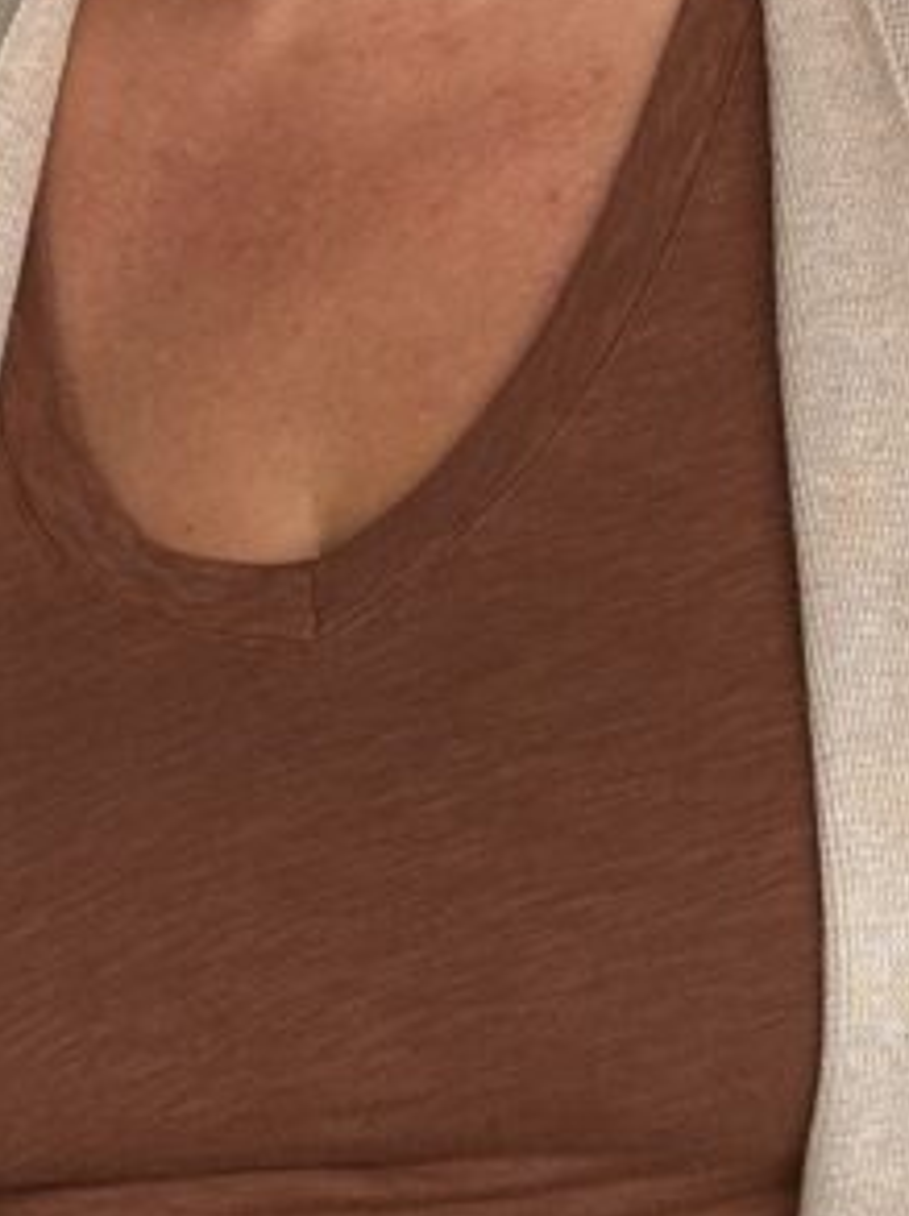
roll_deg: -0.1
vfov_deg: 11.7
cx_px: 320
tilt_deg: -9.2
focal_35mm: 168
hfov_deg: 8.8
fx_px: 5895
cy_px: 71
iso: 100
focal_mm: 6.76
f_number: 1.78
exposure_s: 1/120
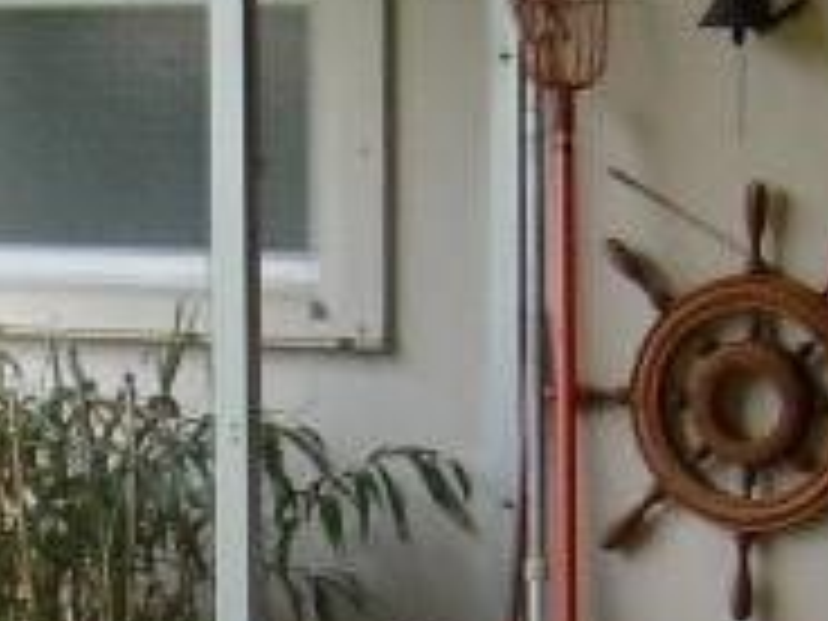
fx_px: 4664
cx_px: 32
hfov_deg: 10.1
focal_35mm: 195
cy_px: 616
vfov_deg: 7.6
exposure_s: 1/180
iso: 80
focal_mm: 5.8
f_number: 2.8
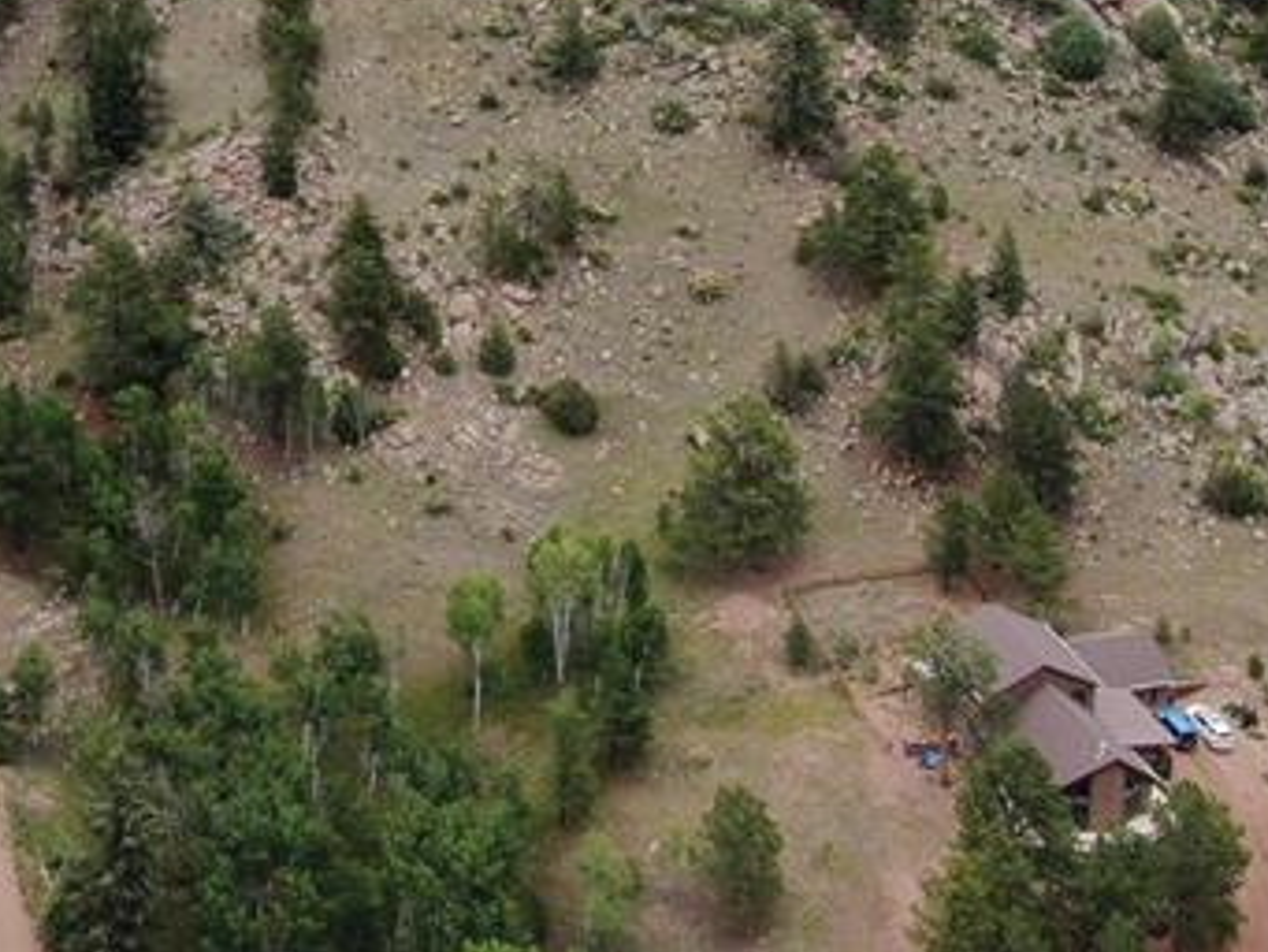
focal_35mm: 72
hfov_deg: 26.7
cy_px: -236
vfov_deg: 19.1
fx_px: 2638
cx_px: 327
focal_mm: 4.39
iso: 100
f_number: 2.8
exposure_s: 1/240
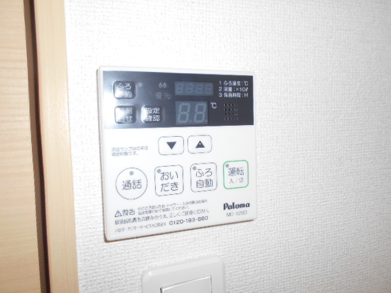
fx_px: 294
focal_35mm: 26
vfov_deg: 53.1
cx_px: 196
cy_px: 146
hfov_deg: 67.3
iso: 80
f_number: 3.2
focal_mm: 4.6
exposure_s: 1/30
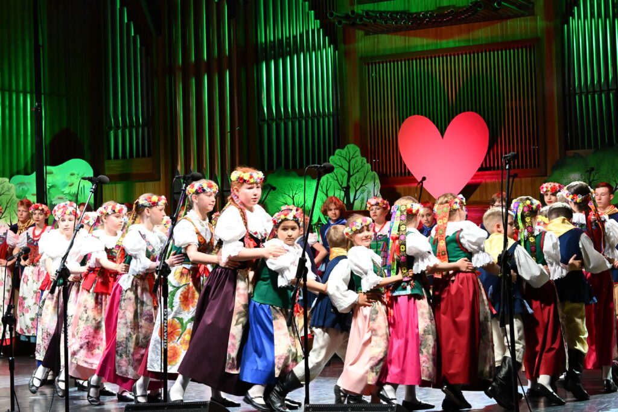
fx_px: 1288
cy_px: 206
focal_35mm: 75
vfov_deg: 18.2
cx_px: 309
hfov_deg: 27.0
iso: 5000
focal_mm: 50
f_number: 7.1
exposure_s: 1/200
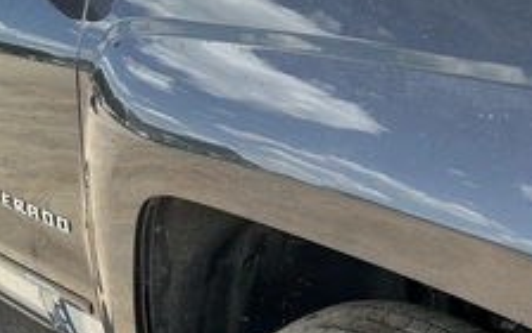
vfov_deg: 24.4
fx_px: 768
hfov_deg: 38.2
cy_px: 186
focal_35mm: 53
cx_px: 283
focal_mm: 3
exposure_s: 1/329
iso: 25
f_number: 1.8
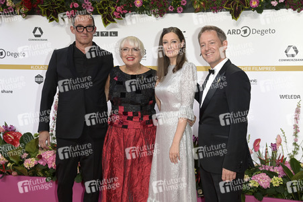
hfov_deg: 36.3
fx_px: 463
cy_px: 101
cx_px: 152
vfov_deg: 24.6
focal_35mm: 55
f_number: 5.6
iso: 640
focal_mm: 55
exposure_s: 1/250
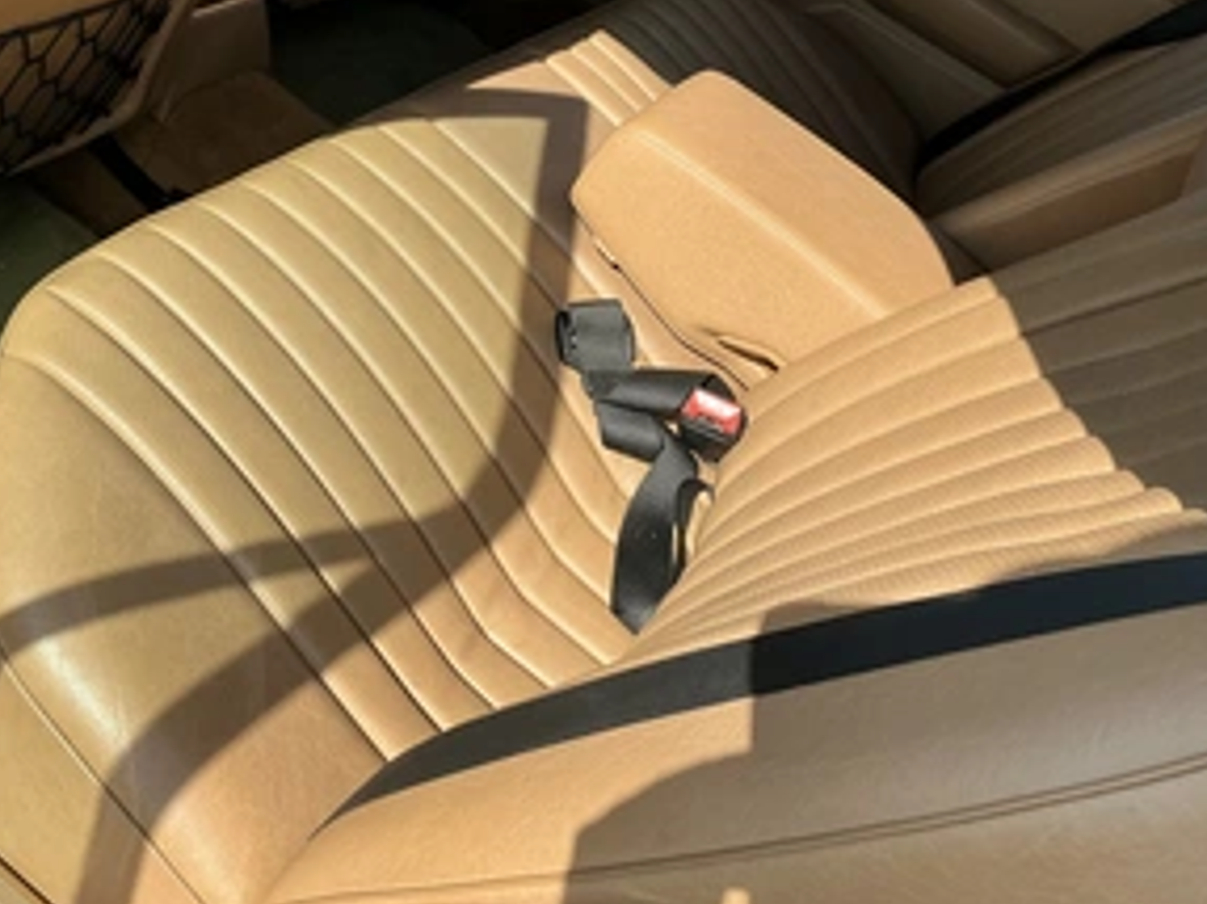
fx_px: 1359
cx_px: 656
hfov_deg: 47.8
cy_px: 307
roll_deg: -32.6
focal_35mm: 39
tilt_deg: -32.2
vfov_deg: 36.4
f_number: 1.8
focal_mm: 3
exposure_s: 1/1098
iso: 25
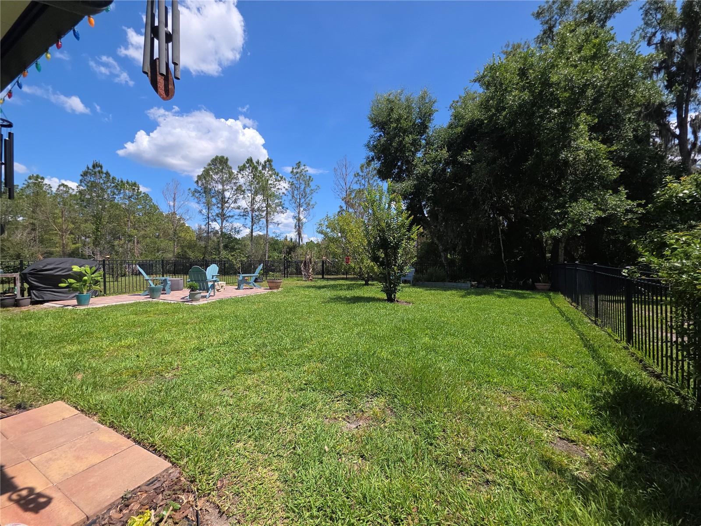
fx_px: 263
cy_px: 263
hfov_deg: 106.2
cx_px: 350
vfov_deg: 89.9
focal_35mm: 13
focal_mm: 2.2
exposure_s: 1/994
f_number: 1.9
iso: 20
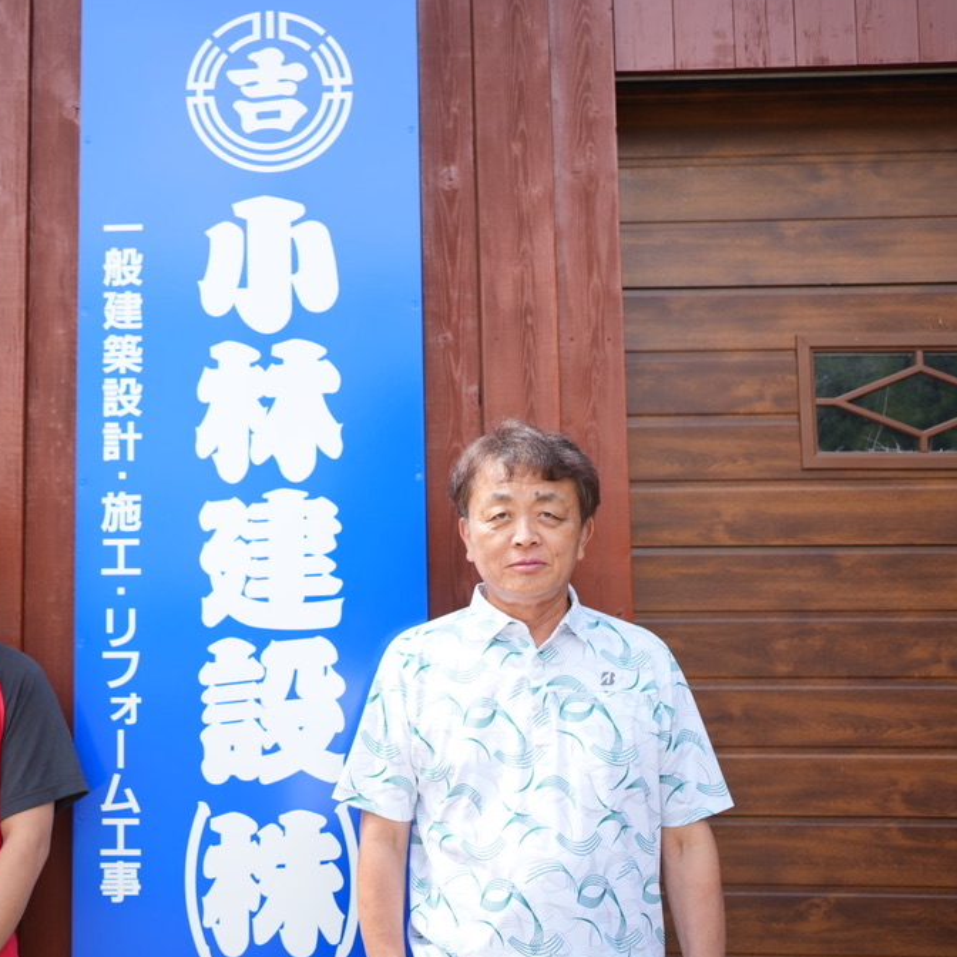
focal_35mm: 48
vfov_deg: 35.3
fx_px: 1501
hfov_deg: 34.7
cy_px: 457
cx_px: 249
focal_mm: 35
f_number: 1.4
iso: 200
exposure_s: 1/4000
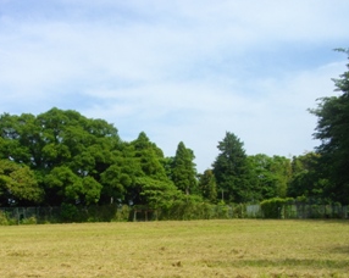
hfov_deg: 37.7
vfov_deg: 30.4
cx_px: 120
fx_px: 505
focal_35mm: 49
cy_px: 198
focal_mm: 5.7
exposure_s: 1/320
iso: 100
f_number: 5.5
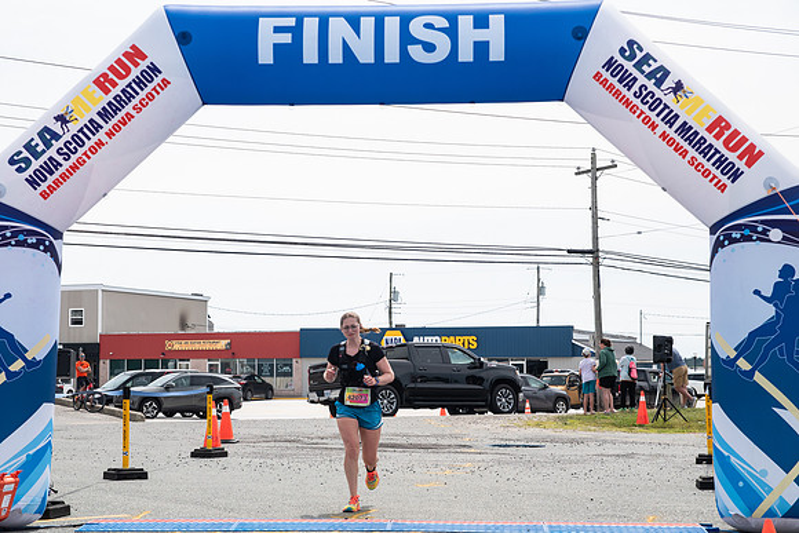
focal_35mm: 69
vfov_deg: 19.7
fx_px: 1533
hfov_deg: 29.2
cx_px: 368
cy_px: 288
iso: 800
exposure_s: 1/4000
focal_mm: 60
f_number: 4
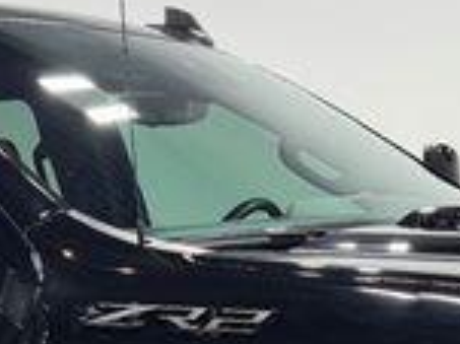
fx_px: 1354
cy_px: 569
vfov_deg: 13.4
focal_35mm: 102
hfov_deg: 19.2
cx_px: 286
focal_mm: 6.76
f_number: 1.78
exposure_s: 1/120
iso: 125
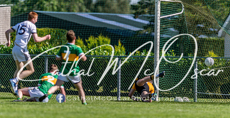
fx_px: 3002
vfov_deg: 2.2
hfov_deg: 4.4
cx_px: 116
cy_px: 78
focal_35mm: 503
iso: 100
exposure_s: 1/2000
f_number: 2.8
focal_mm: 300
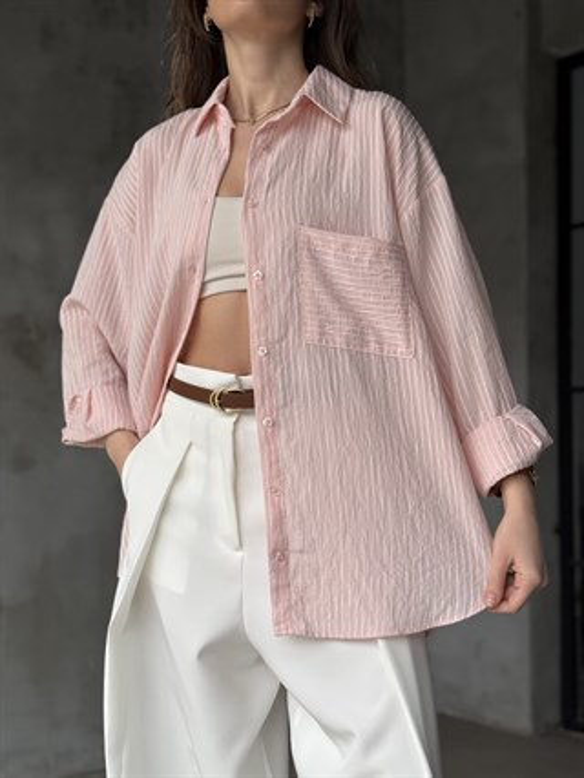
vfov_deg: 39.6
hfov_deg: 30.3
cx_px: 292
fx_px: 1079
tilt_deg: +2.8
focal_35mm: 48
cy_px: 389
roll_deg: -0.5
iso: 100
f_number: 1.78
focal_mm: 6.76
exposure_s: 1/86
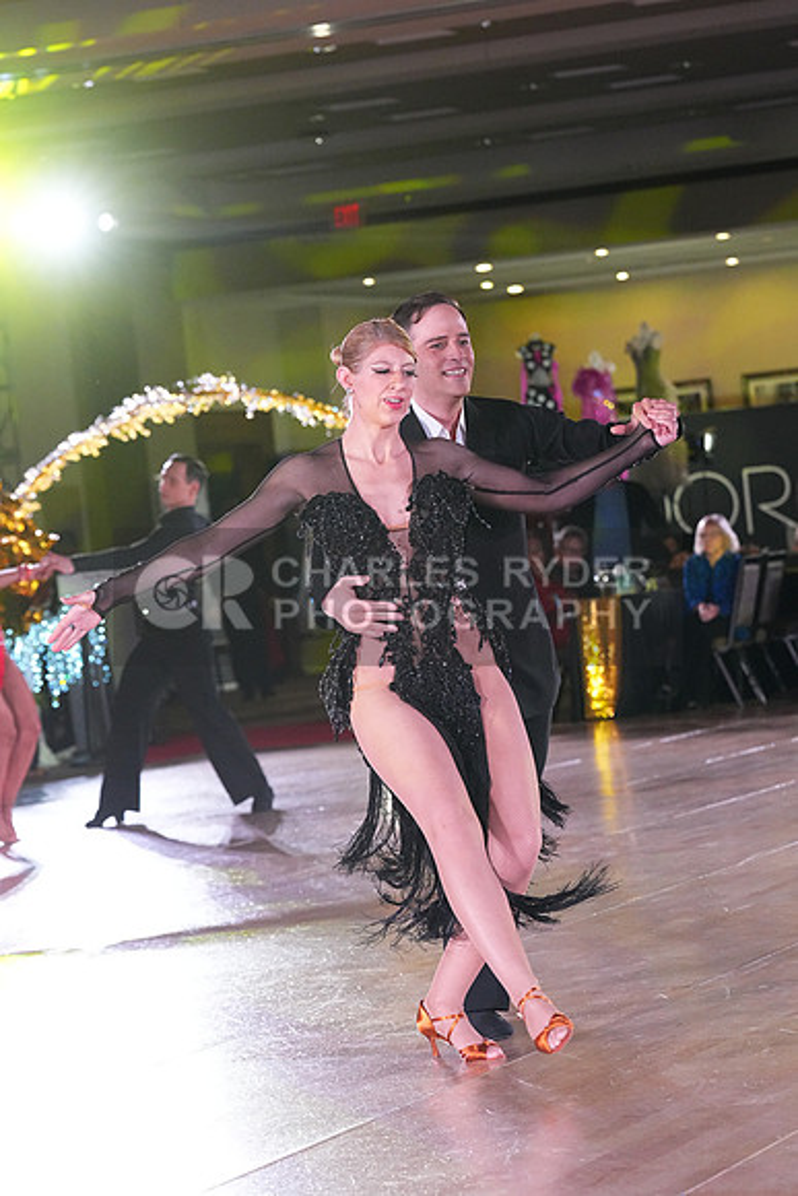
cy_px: 598
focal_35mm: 119
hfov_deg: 11.5
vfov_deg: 17.2
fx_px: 3954
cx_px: 399
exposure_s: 1/400
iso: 8000
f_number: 5.6
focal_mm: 119
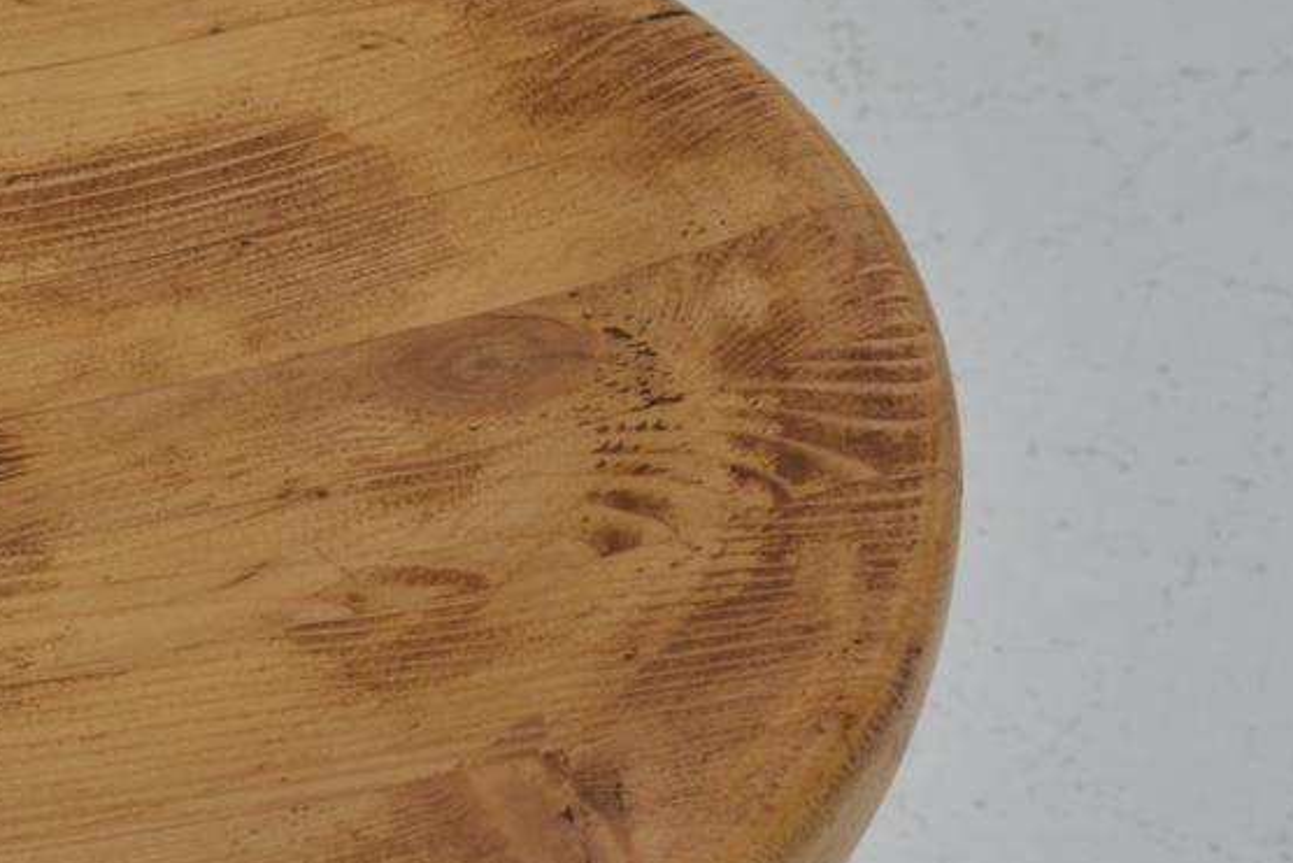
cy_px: 507
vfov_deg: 12.5
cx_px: -35
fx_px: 3952
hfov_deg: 18.1
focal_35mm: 110
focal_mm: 34
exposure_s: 1/125
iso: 320
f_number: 9
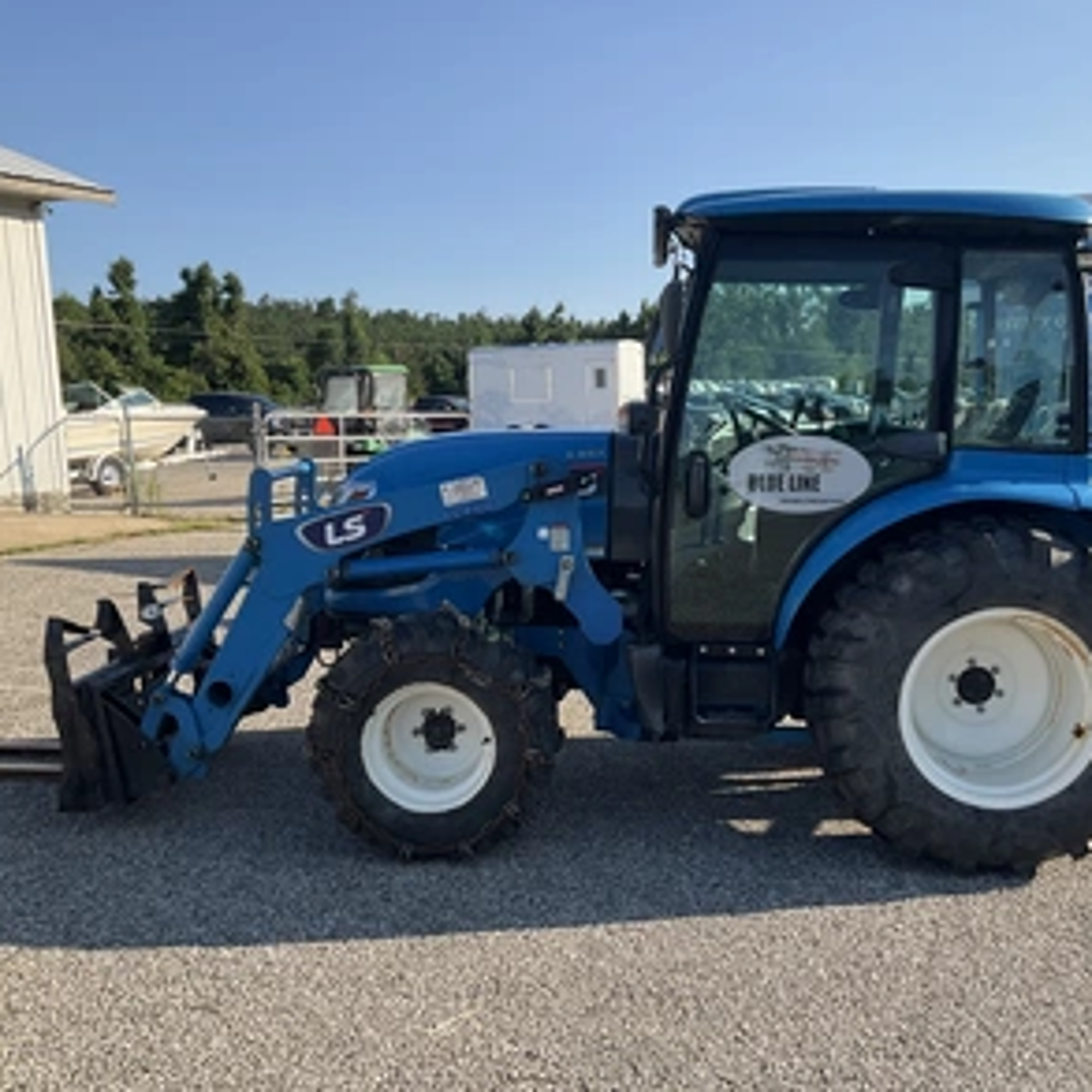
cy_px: 552
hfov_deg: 47.0
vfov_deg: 47.2
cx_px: 634
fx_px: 1249
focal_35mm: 35
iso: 25
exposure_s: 1/1055
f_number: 1.8
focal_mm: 3
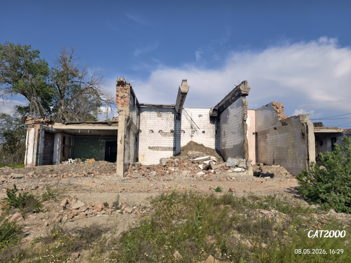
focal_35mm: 23
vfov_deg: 58.9
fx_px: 233
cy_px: 132
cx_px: 176
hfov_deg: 73.9
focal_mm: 6.54
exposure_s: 1/3937
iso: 72
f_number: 1.57
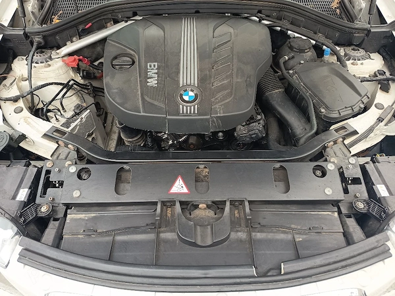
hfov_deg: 71.6
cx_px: 198
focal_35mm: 24
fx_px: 274
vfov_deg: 56.8
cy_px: 148
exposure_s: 1/50
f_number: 1.7
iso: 161
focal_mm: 5.27
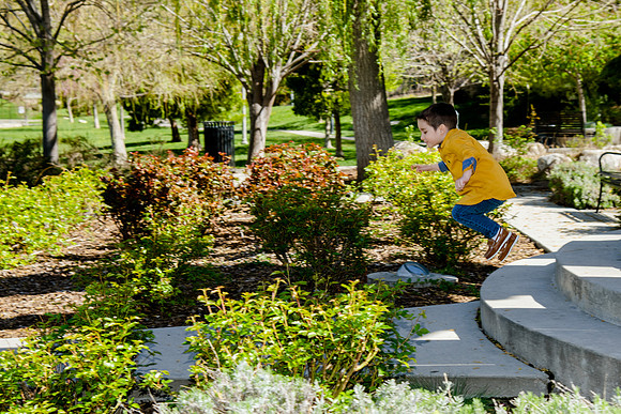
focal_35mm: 72
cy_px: 207
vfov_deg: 18.9
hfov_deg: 28.0
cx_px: 337
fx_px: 1243
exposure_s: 1/250
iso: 200
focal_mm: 58
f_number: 5.6
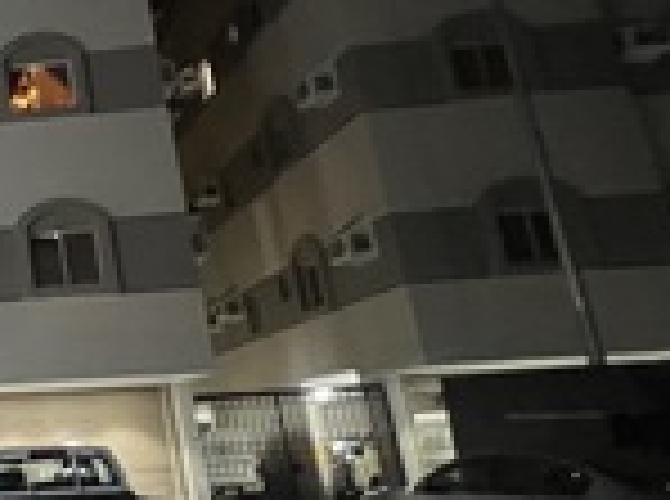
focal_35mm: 40
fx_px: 772
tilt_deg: +14.8
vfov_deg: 35.8
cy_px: 255
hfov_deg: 32.7
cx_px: -232
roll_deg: +3.3
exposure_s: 1/30
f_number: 1.8
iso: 800
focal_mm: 1.57
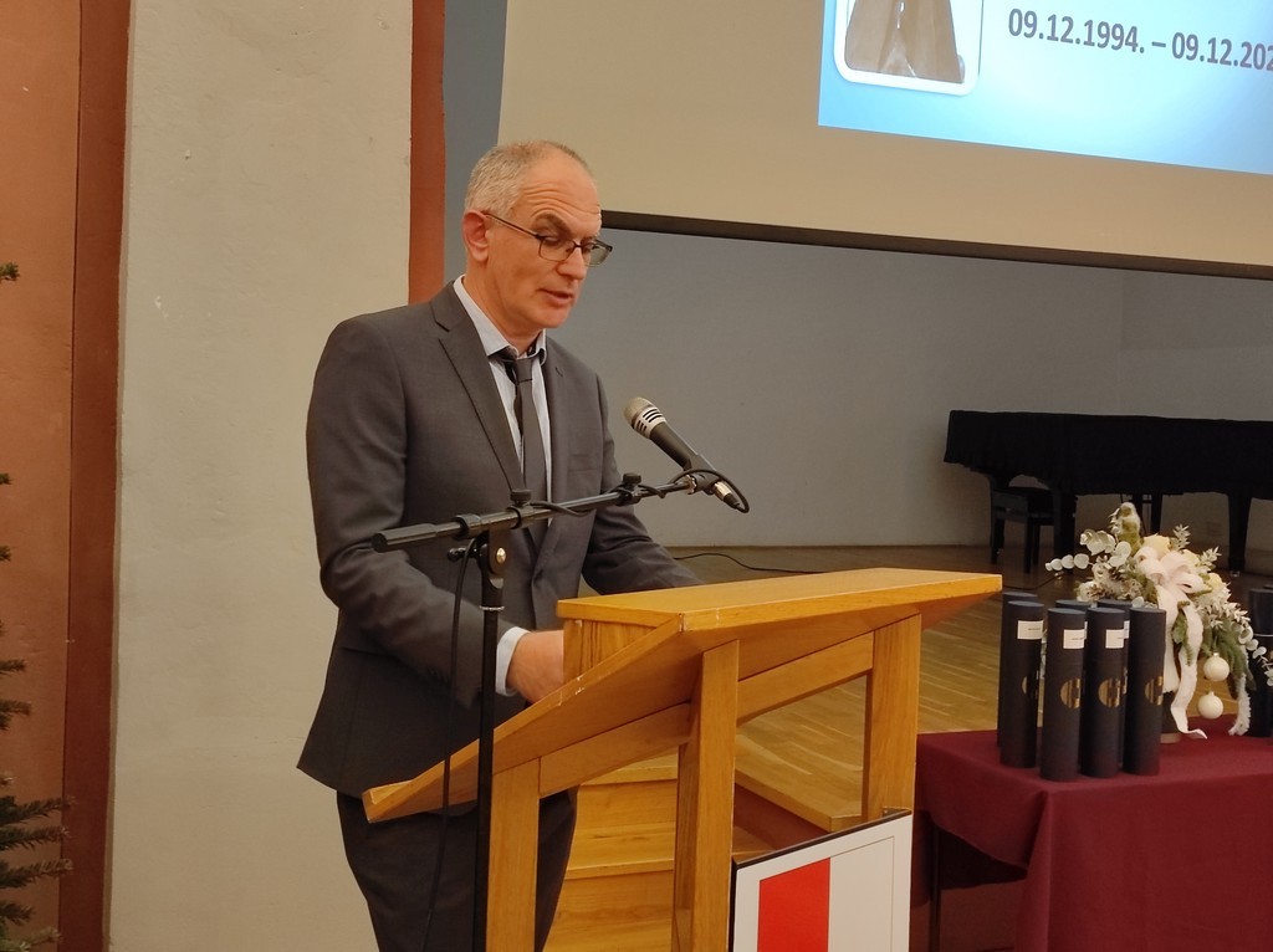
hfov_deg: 69.4
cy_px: 476
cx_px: 636
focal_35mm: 25
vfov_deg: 54.8
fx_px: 919
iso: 849
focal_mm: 4.7
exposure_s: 1/25
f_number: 1.79
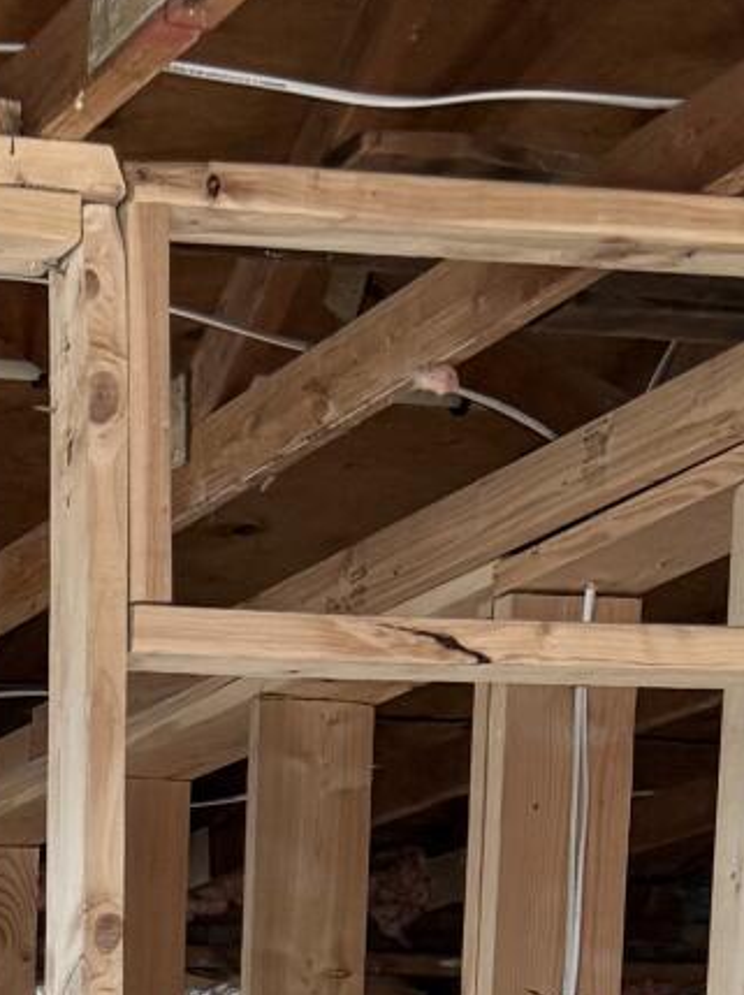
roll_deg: -0.5
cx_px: -519
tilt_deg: -8.2
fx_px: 3214
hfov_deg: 12.3
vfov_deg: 14.6
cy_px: 1969
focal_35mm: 112
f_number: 1.78
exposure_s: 1/73
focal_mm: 6.76
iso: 200
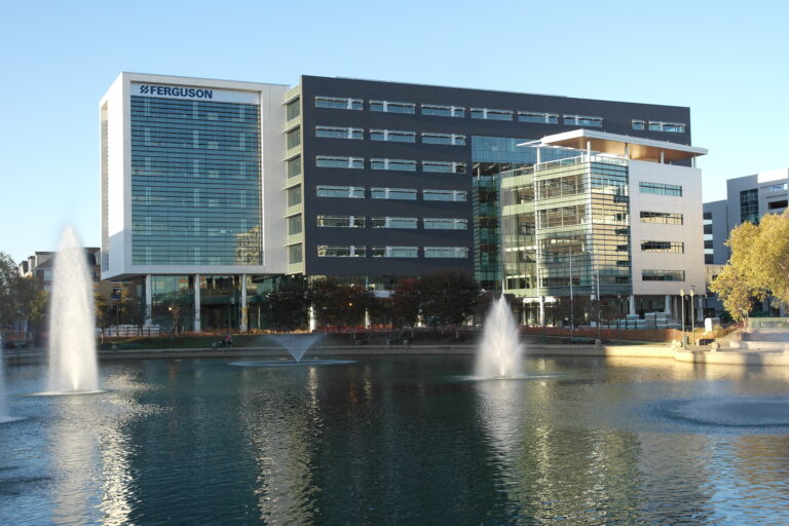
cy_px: 263
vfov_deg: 31.2
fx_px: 942
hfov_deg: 45.4
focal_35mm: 43
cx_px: 394
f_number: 5
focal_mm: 28
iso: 100
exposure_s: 1/160
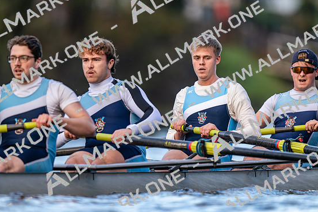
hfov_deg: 3.3
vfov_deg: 2.2
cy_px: 108
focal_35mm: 626
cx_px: 162
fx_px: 5531
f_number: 4
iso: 1800
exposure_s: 1/2500
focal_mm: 600
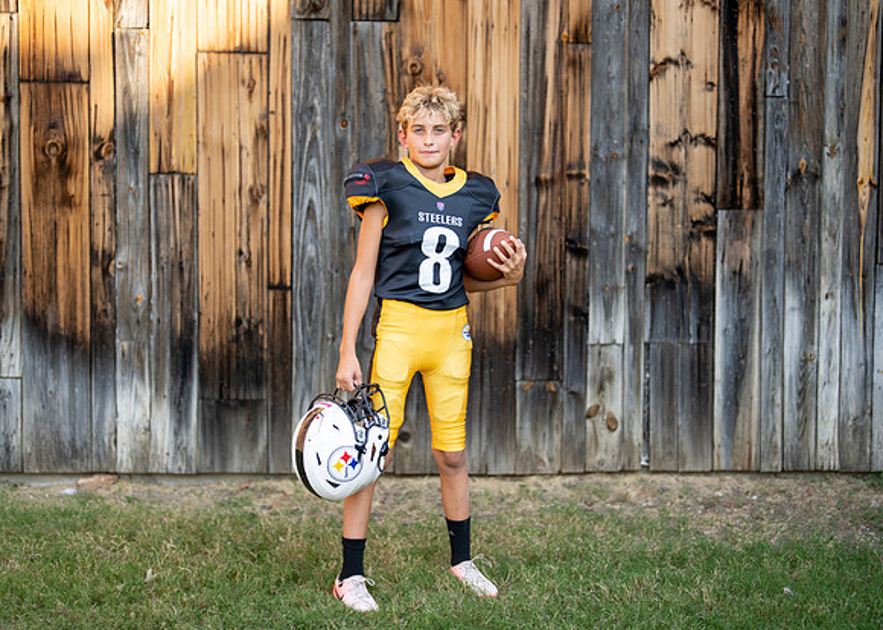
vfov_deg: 26.7
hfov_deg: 36.8
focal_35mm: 53
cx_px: 442
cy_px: 315
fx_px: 1329
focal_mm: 50
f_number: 1.2
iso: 100
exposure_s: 1/1600
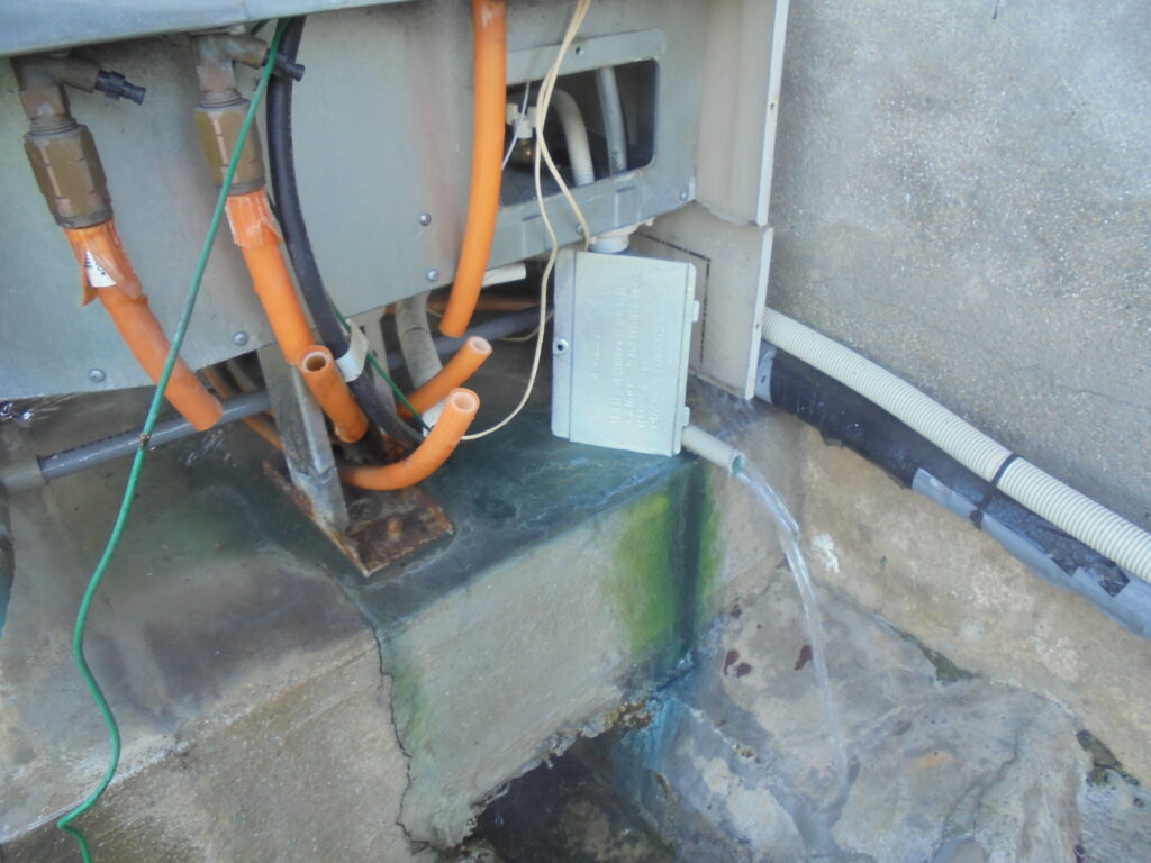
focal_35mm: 26
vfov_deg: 53.1
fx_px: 865
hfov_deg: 67.3
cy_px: 432
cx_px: 576
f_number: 3.5
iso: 200
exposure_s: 1/30
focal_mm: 4.6
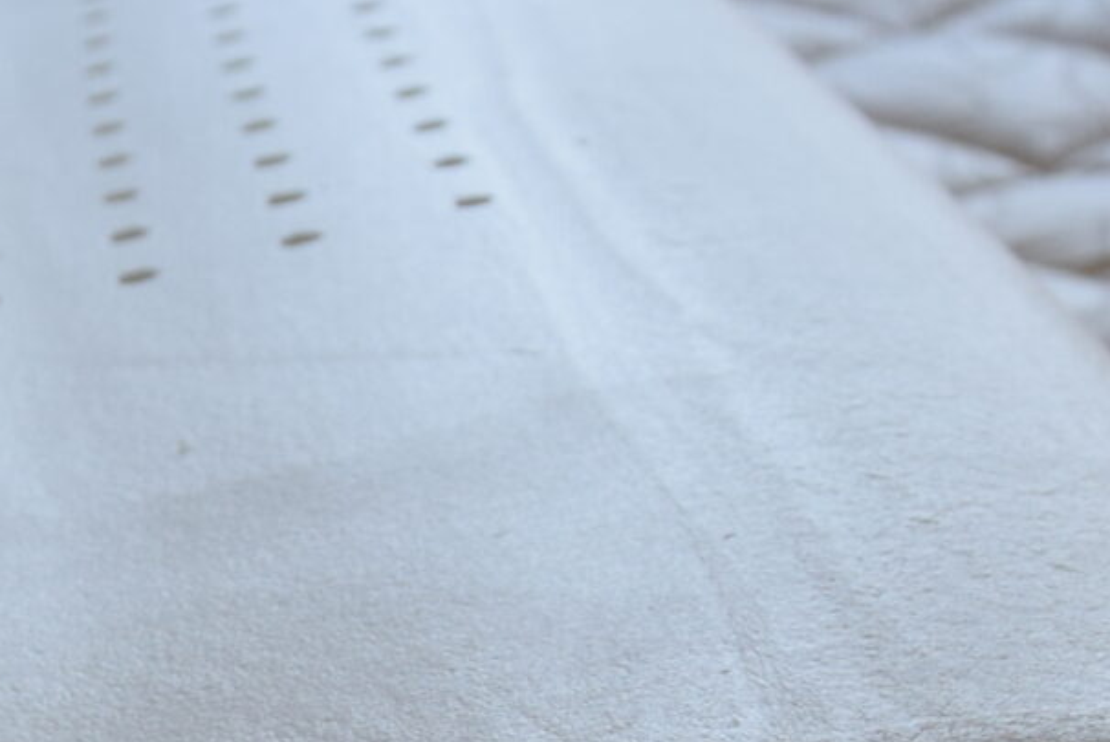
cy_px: 876
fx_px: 3517
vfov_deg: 11.8
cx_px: -234
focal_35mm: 114
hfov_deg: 17.1
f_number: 4.5
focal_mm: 18
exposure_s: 1/80
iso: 400
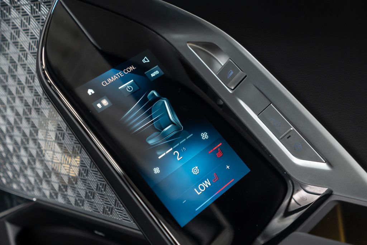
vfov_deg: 31.9
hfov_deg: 46.4
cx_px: 184
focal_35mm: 42
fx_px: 428
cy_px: 122
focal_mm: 28
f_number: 3.2
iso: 640
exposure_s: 1/40
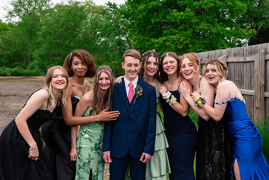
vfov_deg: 22.2
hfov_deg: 32.8
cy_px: 85
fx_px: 456
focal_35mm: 61
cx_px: 136
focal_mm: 58
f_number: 8
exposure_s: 1/200
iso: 400
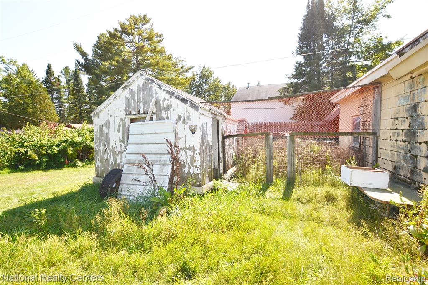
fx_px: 178
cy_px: 142
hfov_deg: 100.4
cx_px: 214
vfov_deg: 77.3
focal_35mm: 15
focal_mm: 10
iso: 100
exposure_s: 1/200
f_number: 8
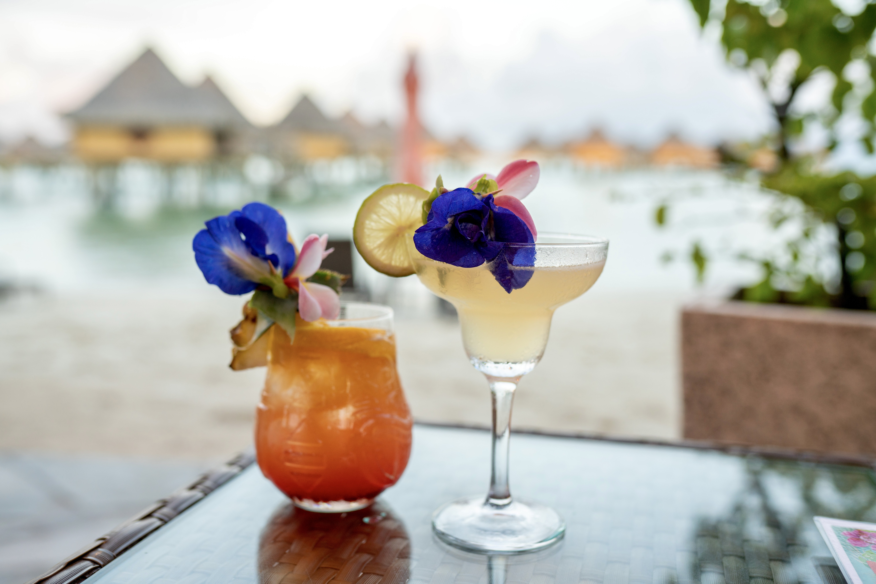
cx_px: 438
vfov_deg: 37.9
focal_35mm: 35
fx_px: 852
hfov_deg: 54.4
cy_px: 292
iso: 200
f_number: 2.8
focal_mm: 35
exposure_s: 1/250
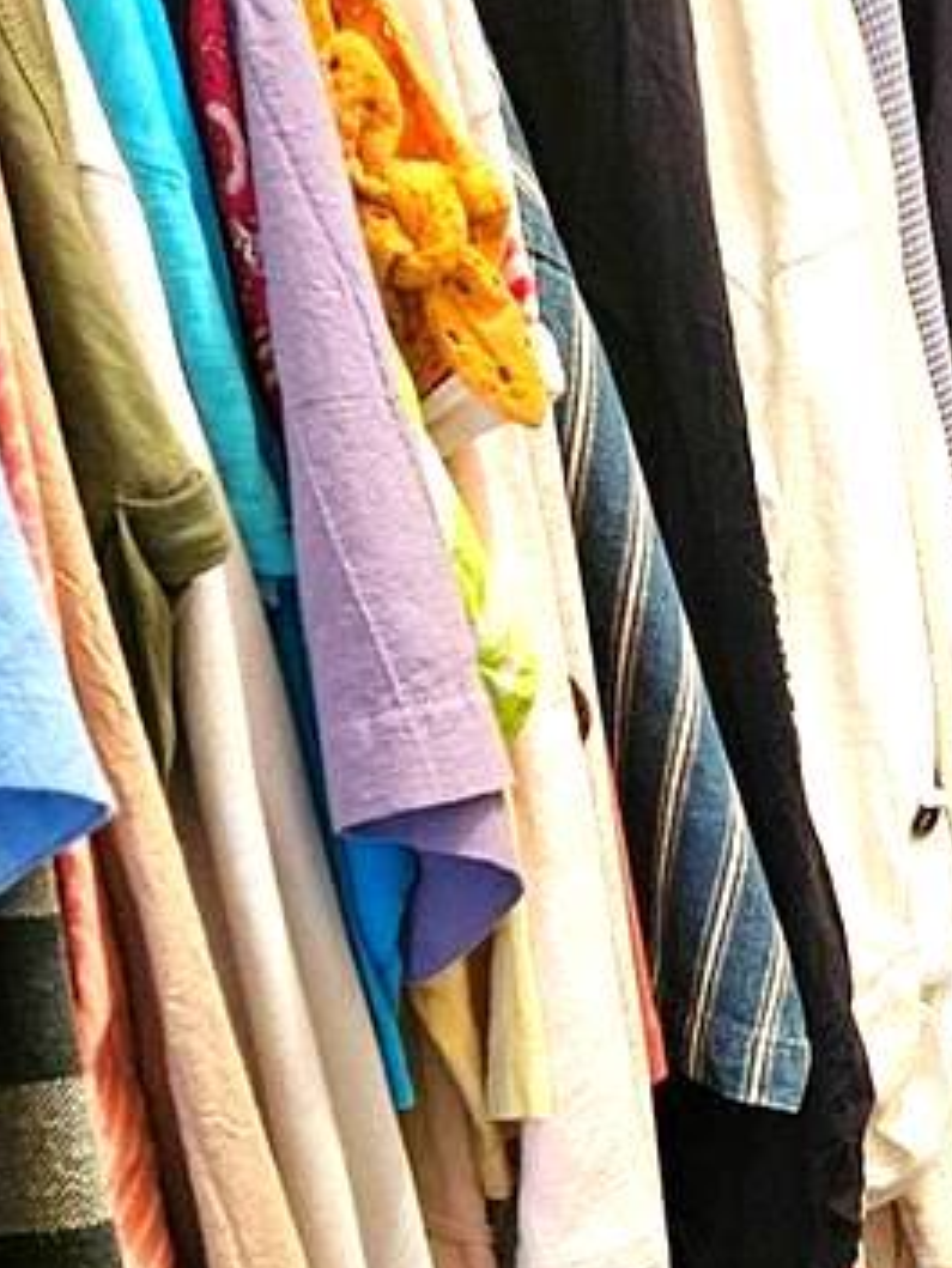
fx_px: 3665
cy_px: 1458
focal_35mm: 100
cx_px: 1433
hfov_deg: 13.9
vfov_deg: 18.7
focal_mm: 5.4
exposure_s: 1/30
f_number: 1.8
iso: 640
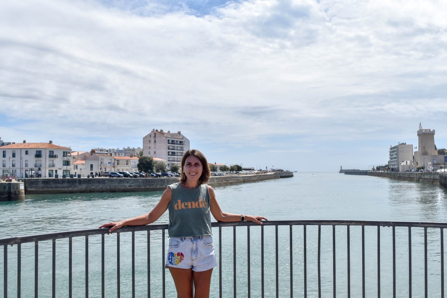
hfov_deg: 57.2
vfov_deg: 40.0
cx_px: 224
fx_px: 410
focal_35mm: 33
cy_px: 149
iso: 360
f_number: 8
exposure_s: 1/2000
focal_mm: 22
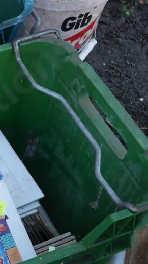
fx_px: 662
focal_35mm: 95
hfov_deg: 12.4
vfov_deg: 22.4
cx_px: -36
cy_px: 127
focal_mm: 22
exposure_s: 1/100
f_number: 4.7
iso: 200
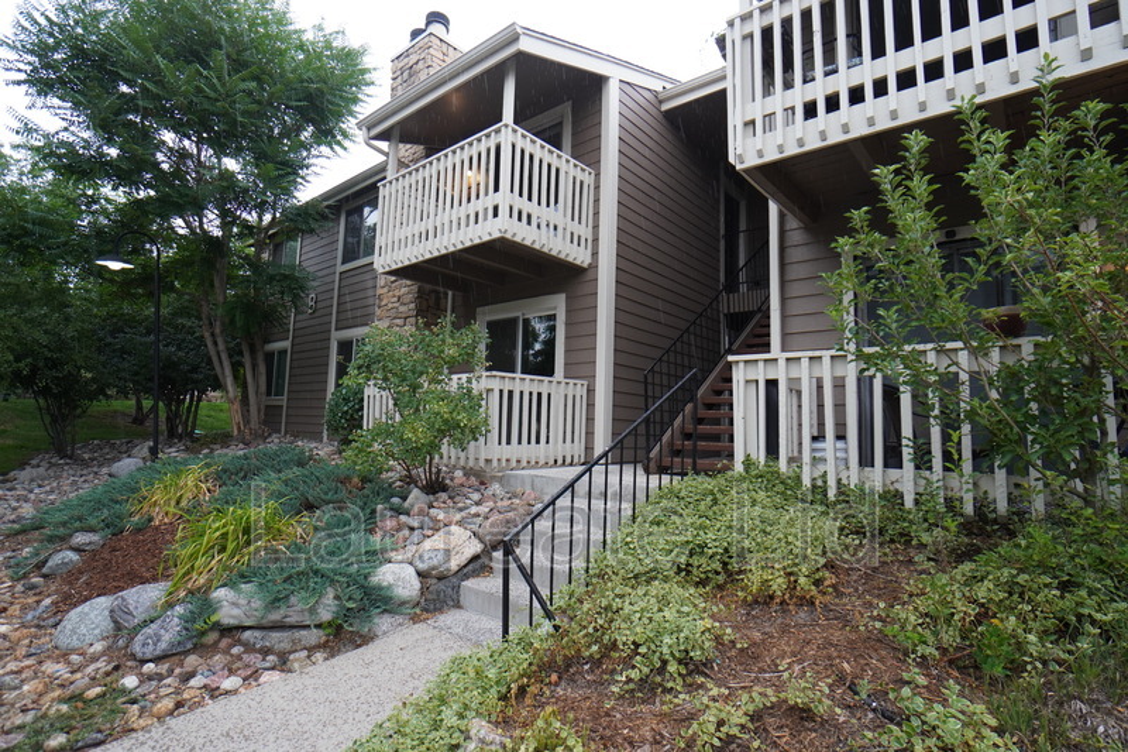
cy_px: 376
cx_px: 564
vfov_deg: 67.4
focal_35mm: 18
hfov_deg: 90.0
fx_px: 564
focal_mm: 12
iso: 500
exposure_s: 1/160
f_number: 4
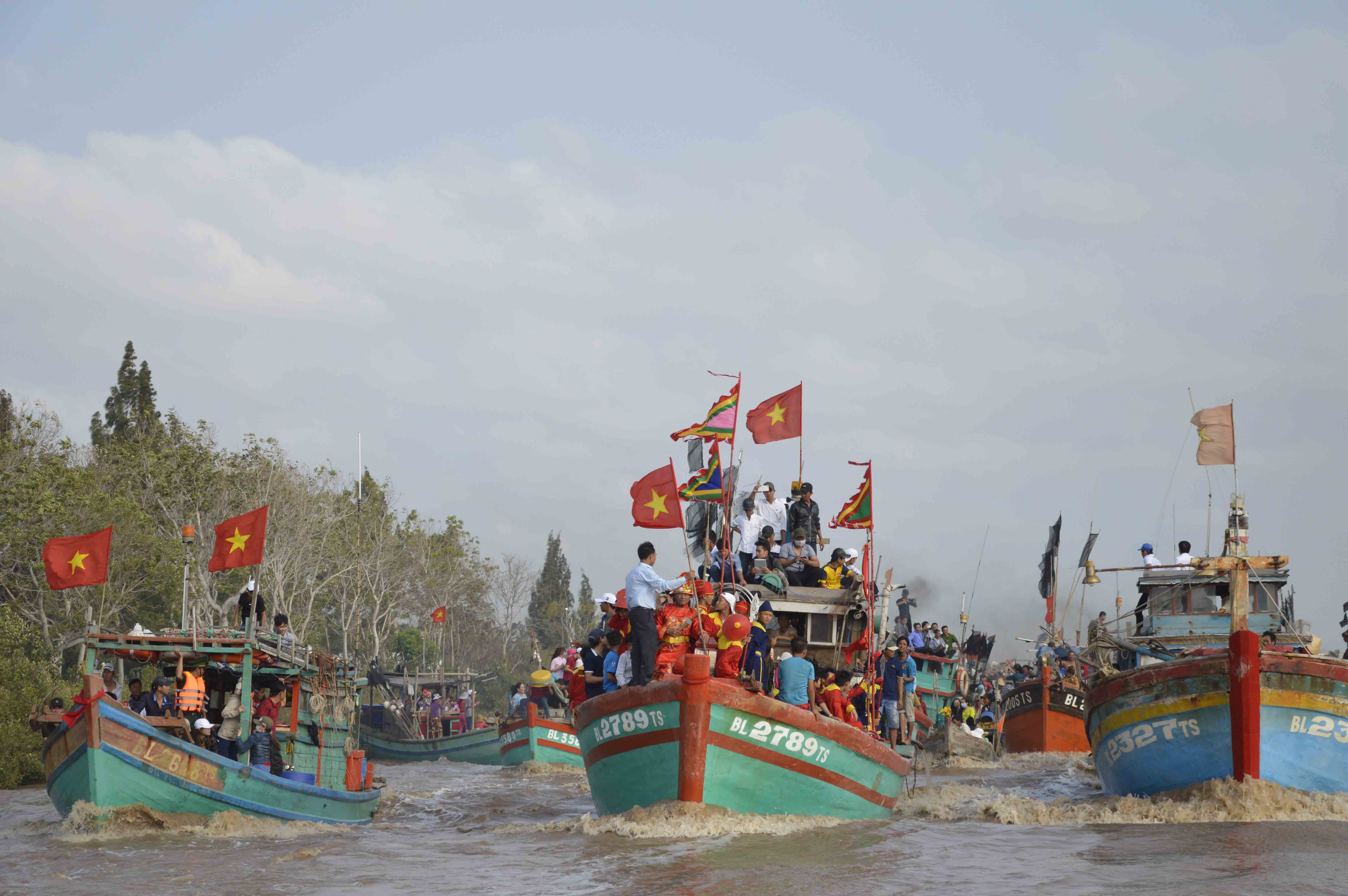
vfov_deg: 18.1
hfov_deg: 27.0
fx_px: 2806
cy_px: 448
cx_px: 674
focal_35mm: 75
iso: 400
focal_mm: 50
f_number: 5.6
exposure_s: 1/1600
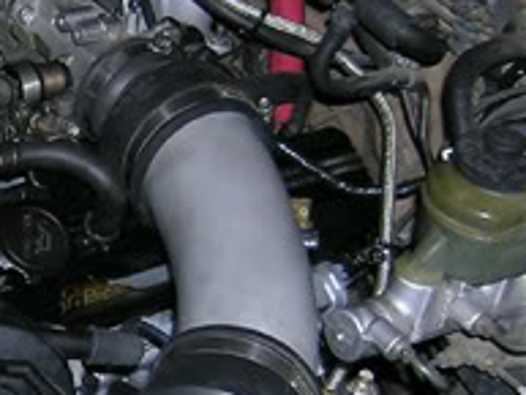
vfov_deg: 12.8
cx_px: -22
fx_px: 1764
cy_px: 262
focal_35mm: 116
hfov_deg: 16.5
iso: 50
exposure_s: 1/60.1
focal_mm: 5.8
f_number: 2.8
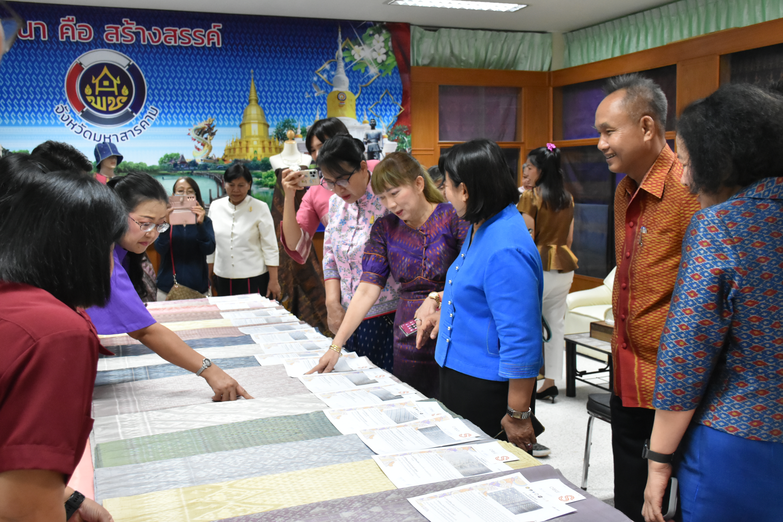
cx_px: 392
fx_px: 783
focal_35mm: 36
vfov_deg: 36.9
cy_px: 261
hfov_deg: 53.1
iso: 3200
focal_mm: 24
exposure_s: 1/125
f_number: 5.6
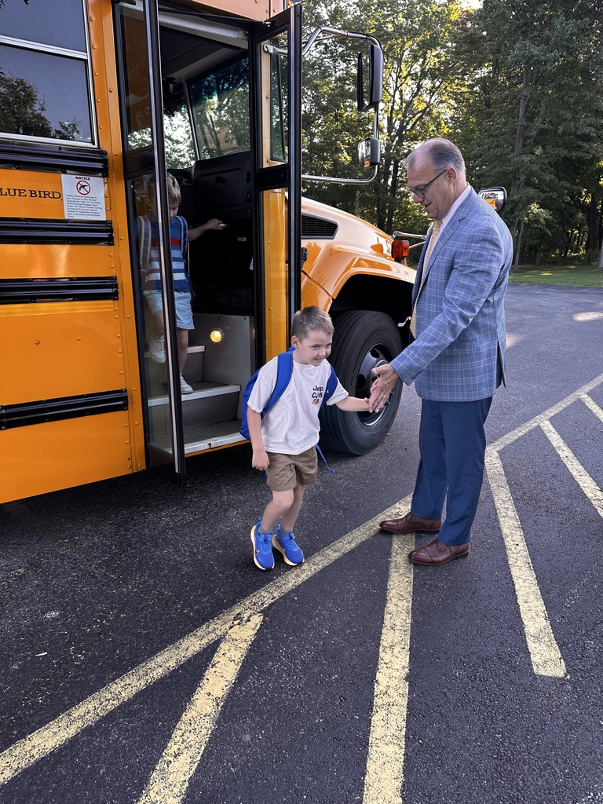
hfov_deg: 56.8
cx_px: 302
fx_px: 557
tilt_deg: -16.0
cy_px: 402
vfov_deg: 71.6
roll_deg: +0.0
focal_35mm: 24
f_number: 1.78
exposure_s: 1/143
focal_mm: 6.86
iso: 64
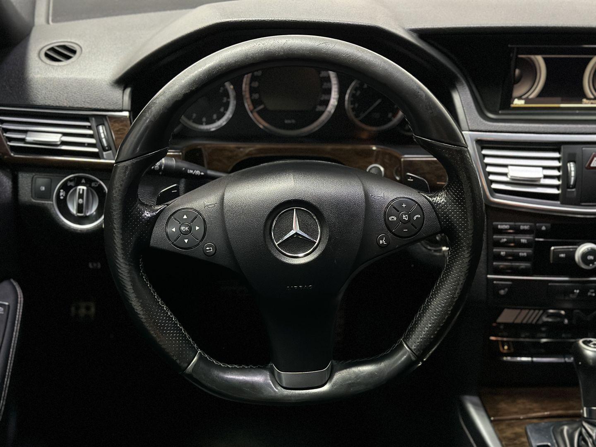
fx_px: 826
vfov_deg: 30.3
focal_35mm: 48
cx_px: 298
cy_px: 224
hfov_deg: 39.7
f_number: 1.78
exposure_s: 1/25
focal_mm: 6.86
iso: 1000
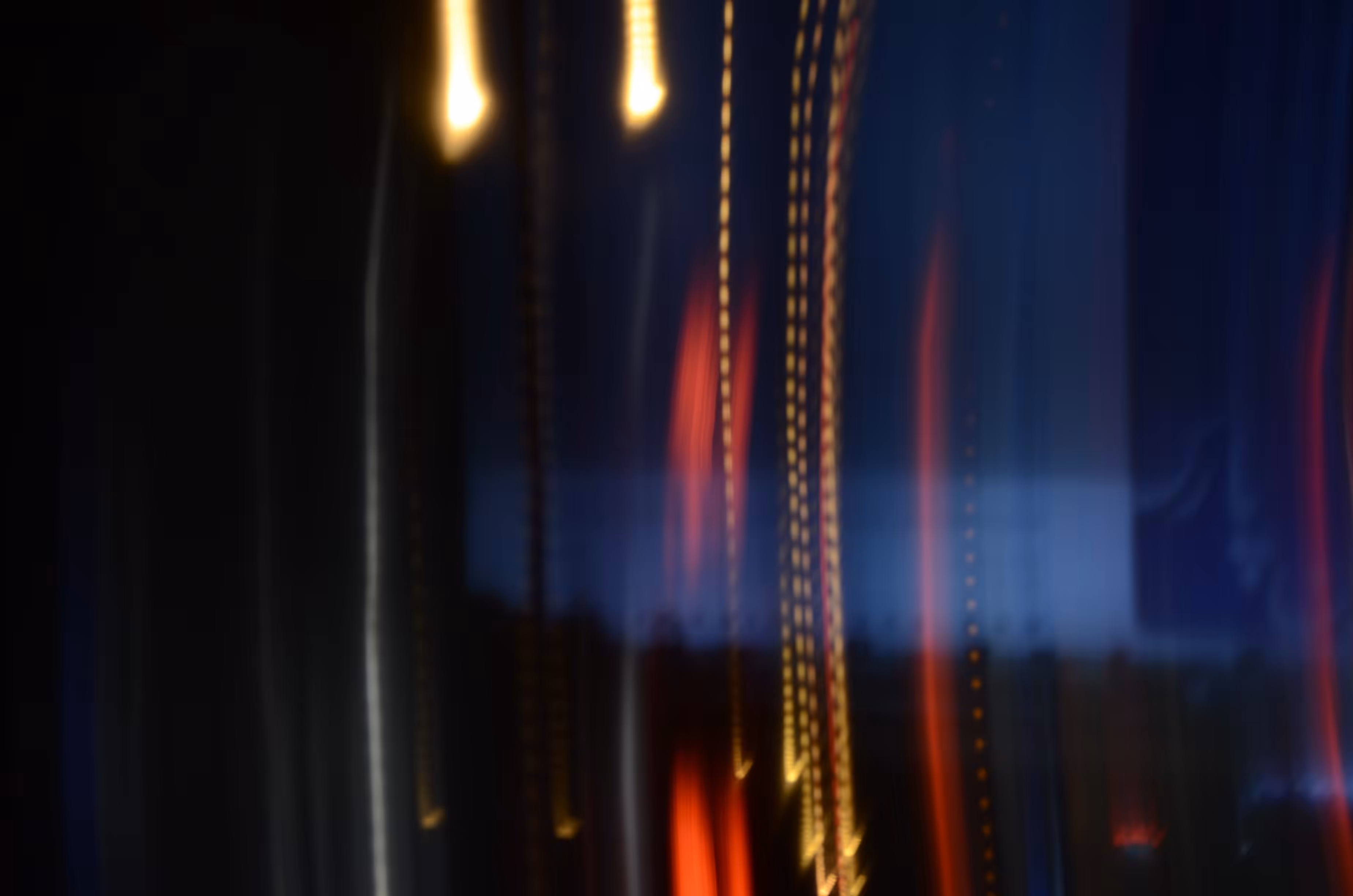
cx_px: 676
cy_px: 448
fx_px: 2813
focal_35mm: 75
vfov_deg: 18.1
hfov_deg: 27.0
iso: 100
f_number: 7.1
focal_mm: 50
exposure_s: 1/2
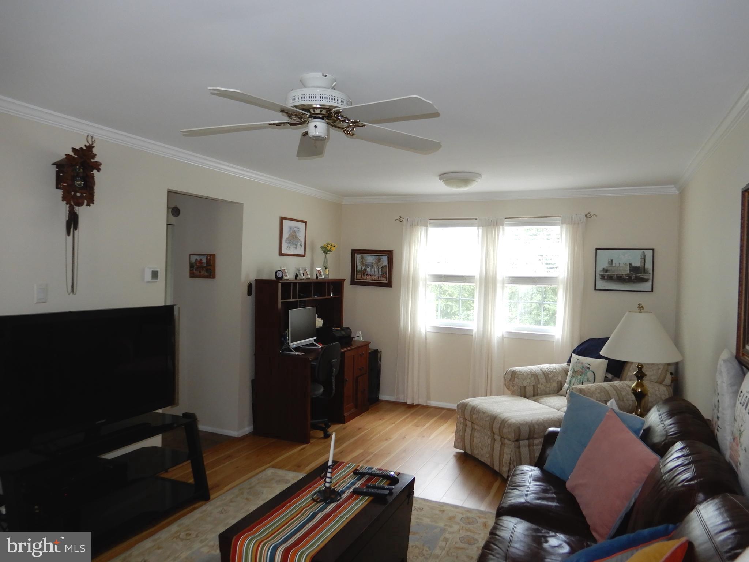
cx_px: 374
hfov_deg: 71.6
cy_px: 281
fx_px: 519
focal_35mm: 24
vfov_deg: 56.8
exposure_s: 1/30
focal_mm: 4.3
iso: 200
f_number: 3.4
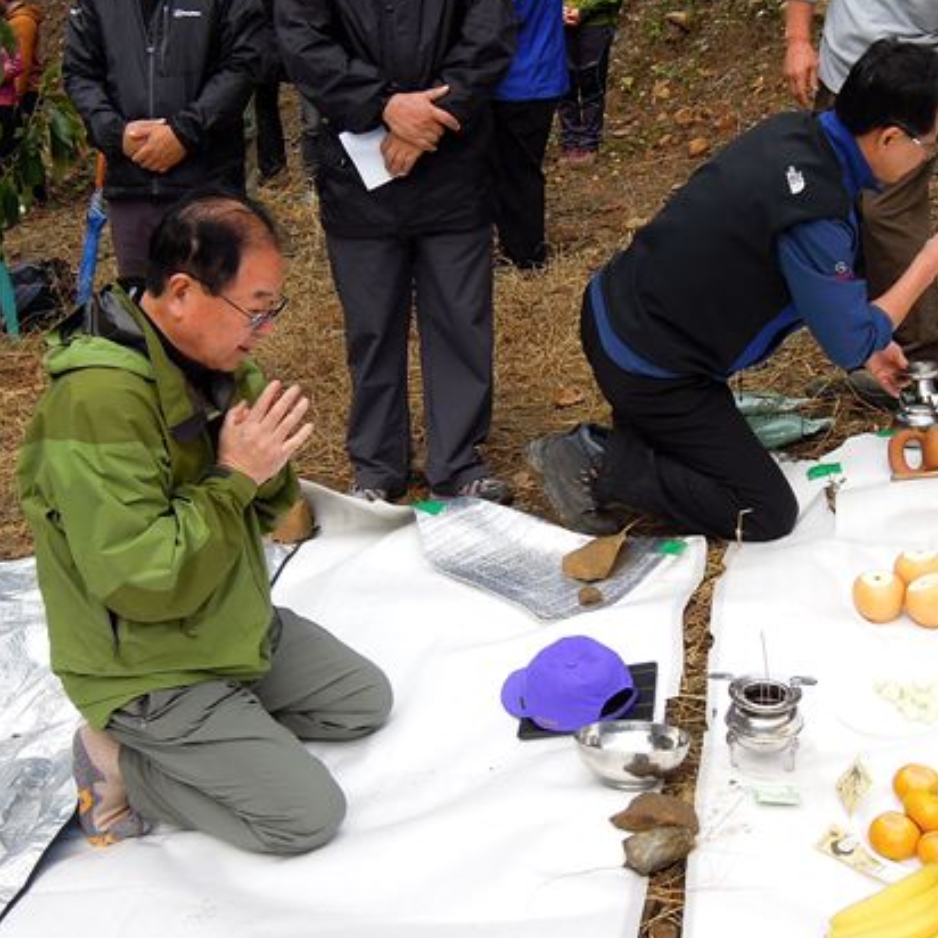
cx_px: 544
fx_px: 1472
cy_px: 405
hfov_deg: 35.3
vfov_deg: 35.3
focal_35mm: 48
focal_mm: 6.3
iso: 160
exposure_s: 1/400
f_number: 3.2
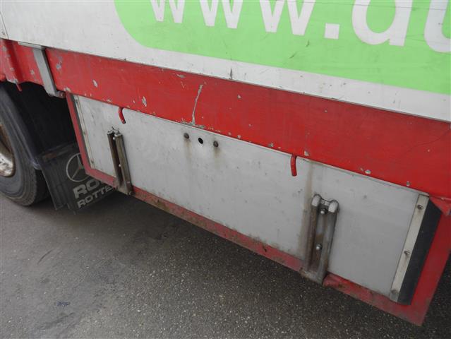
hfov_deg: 63.4
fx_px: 365
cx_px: 226
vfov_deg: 49.8
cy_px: 170
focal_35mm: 28
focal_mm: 14
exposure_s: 1/200
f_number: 5
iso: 160
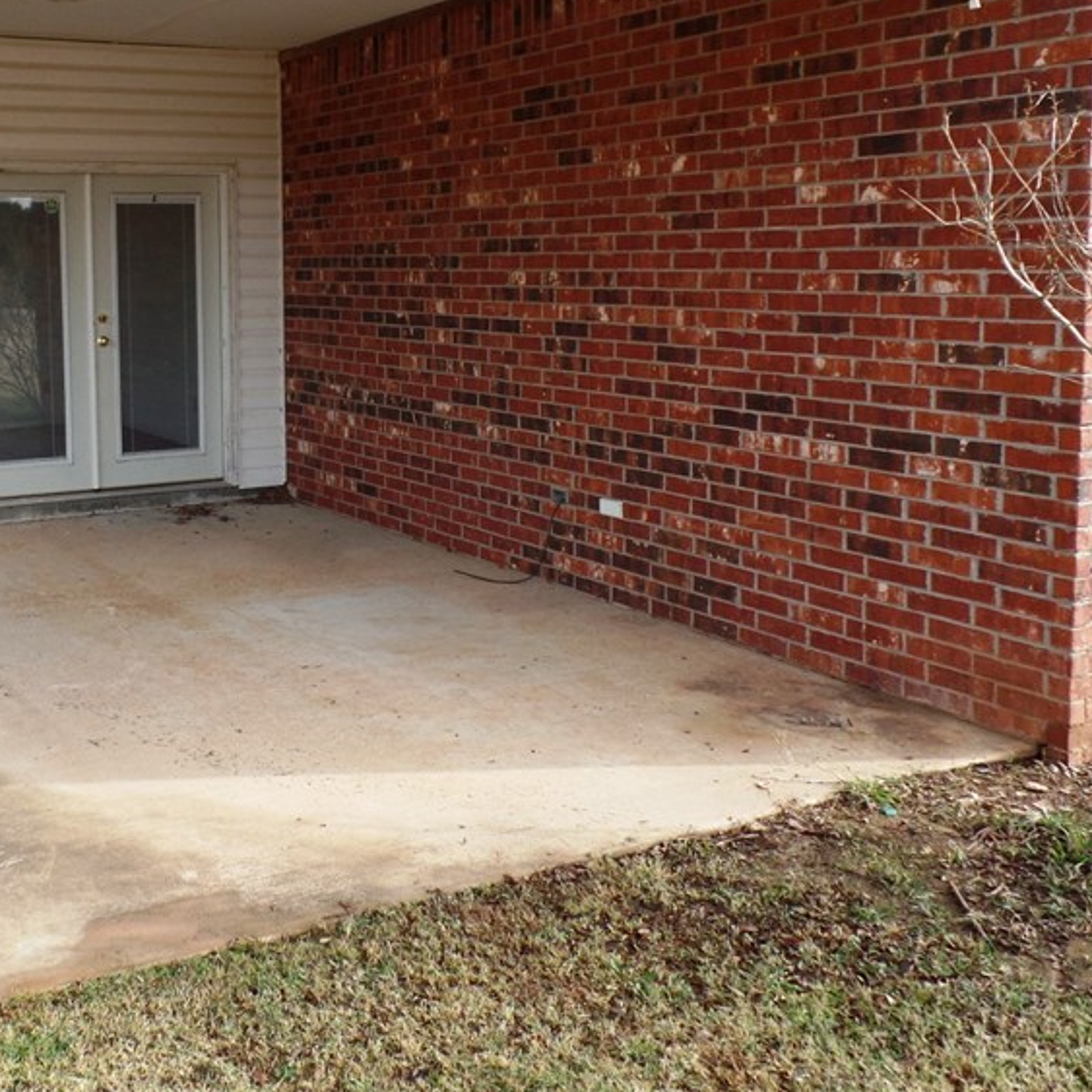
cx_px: 242
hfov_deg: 43.2
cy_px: 374
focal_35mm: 37
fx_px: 1321
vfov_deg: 44.3
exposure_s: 1/250
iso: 80
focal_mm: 4.1
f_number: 3.5
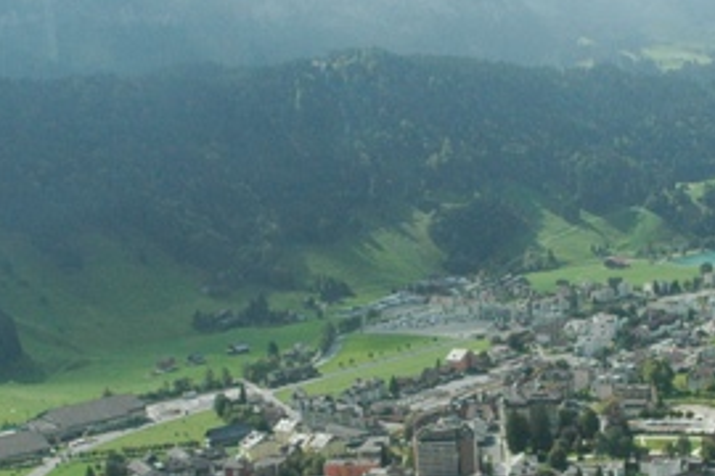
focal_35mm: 64
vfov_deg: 21.0
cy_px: 365
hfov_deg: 30.9
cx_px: 524
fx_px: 1271
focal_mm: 18
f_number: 13
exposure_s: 1/640
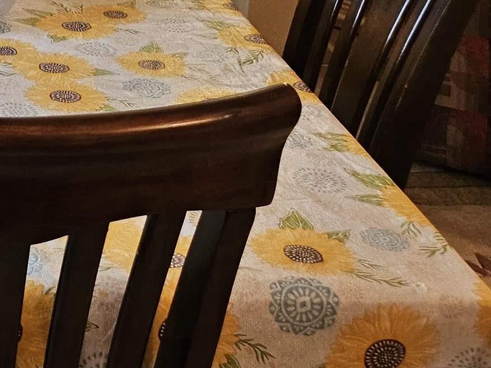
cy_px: -66
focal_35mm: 84
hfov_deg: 20.7
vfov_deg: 16.8
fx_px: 1191
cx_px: -188
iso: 320
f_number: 1.8
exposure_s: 1/120
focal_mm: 5
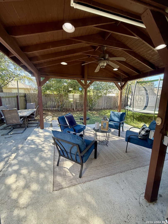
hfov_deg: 85.7
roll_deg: -1.1
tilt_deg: -9.5
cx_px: 84
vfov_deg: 102.1
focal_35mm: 14
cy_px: 112
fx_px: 91
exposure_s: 1/99
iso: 64
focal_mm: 2.22
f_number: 2.2
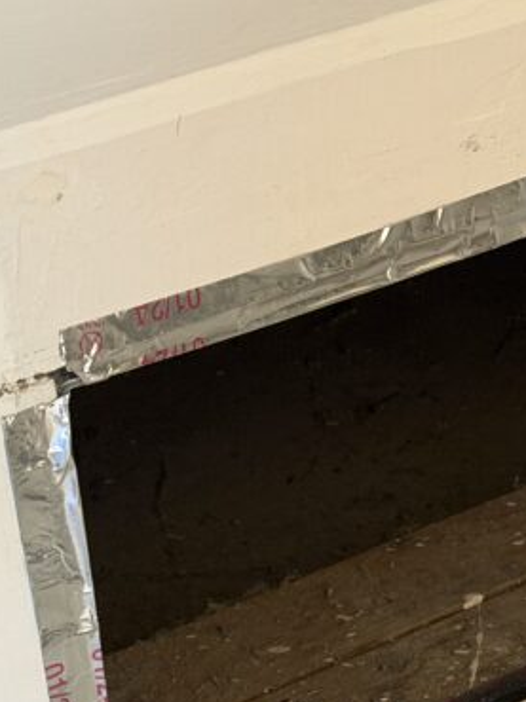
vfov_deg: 14.7
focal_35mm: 133
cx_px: 627
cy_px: 637
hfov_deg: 10.9
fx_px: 2698
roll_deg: +3.2
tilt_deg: -33.4
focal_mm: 6.76
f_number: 1.78
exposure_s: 1/40
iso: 250
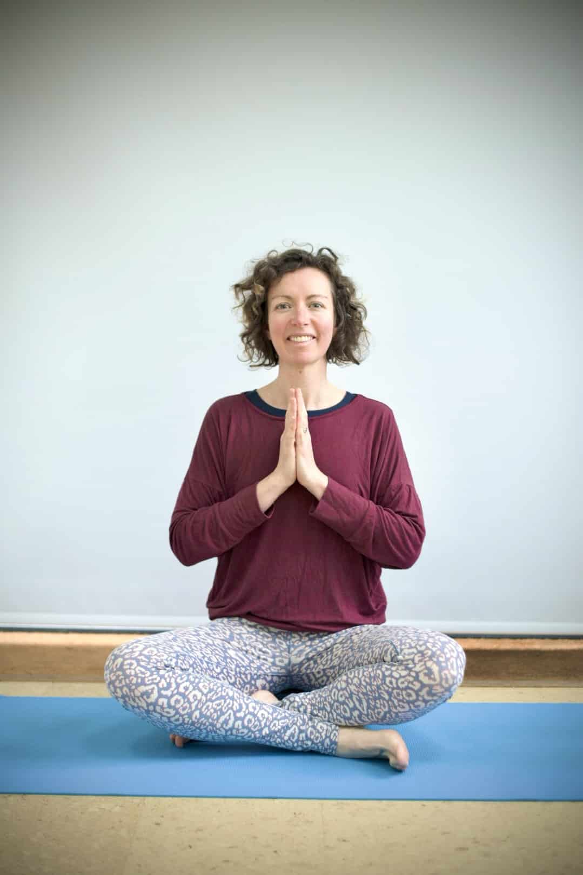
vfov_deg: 39.6
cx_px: 292
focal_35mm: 50
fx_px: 1215
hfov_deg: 27.0
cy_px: 438
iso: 200
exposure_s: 1/160
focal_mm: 50
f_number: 2.2
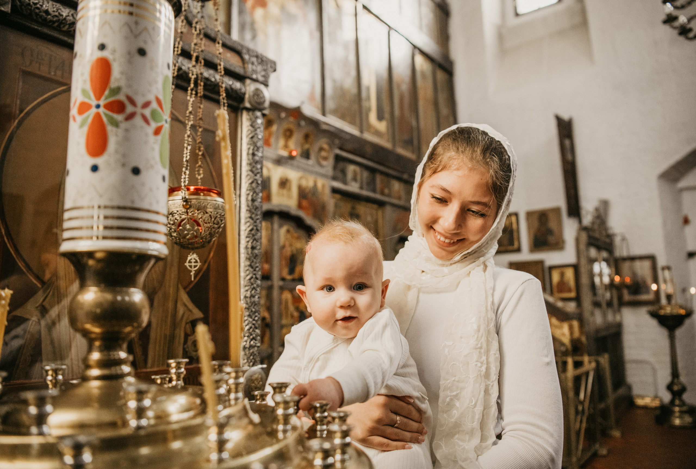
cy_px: 232
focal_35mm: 27
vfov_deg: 47.5
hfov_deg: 66.4
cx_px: 354
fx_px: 532
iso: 1250
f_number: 3.2
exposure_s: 1/250
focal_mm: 27
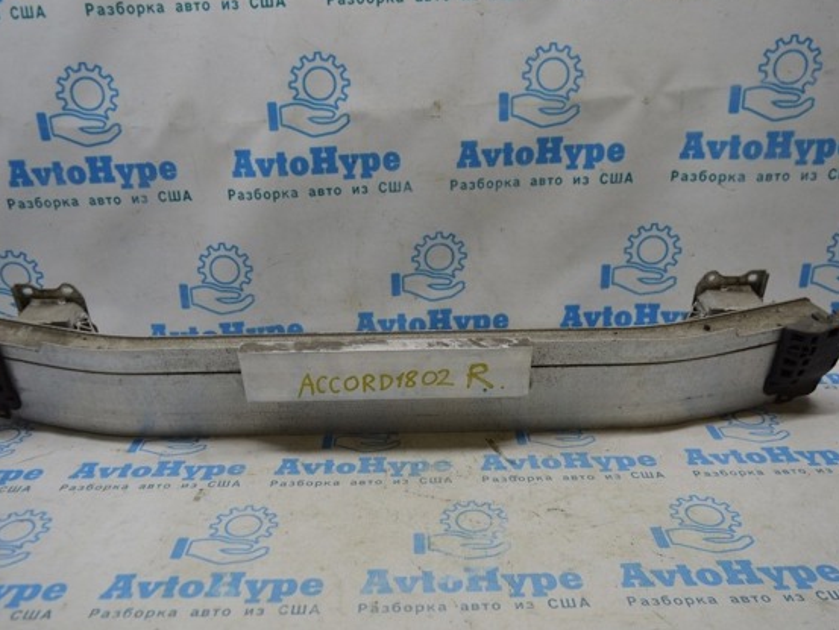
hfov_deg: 59.9
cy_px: 312
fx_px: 727
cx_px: 387
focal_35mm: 30
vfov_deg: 46.8
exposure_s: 1/80
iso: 400
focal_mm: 18
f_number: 4.5
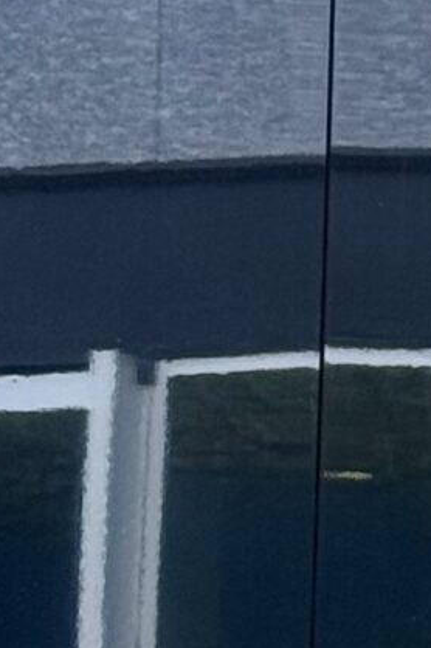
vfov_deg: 6.7
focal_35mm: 306
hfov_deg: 4.3
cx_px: 1445
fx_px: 5504
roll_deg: -0.3
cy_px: 59
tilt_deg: +11.7
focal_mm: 6.76
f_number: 1.78
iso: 64
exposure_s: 1/3534
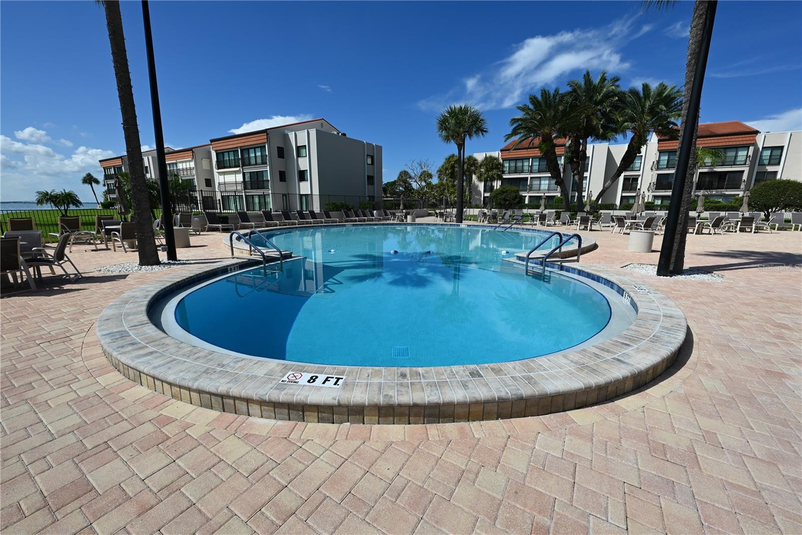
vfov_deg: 81.2
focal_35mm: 14
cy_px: 268
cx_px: 401
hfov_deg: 104.2
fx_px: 312
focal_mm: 14
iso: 100
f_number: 8
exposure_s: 1/500
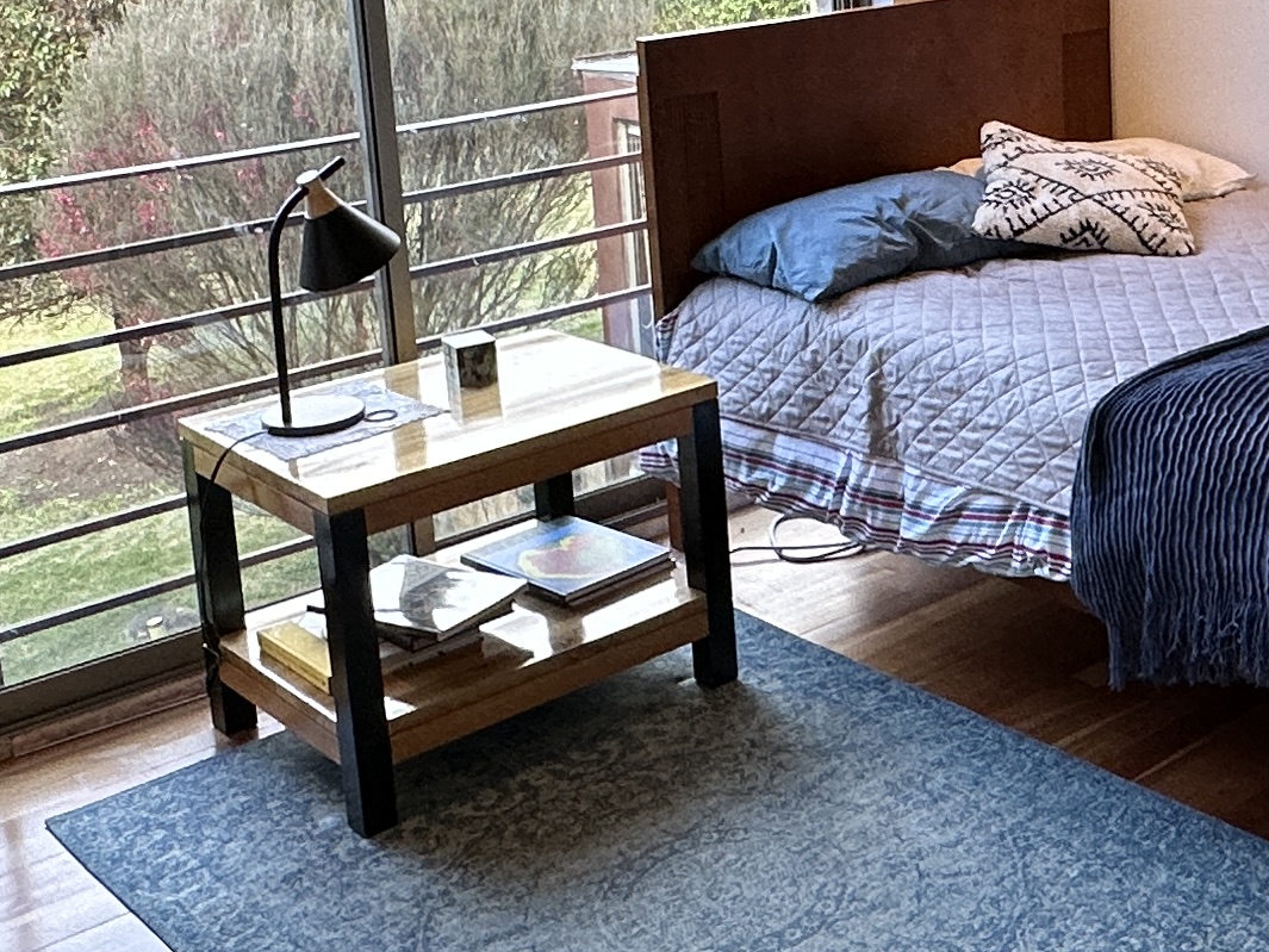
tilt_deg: -10.8
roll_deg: +1.9
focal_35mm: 53
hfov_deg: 35.3
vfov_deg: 26.9
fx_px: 1943
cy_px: 153
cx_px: 972
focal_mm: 2.22
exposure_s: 1/120
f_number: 2.2
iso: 160
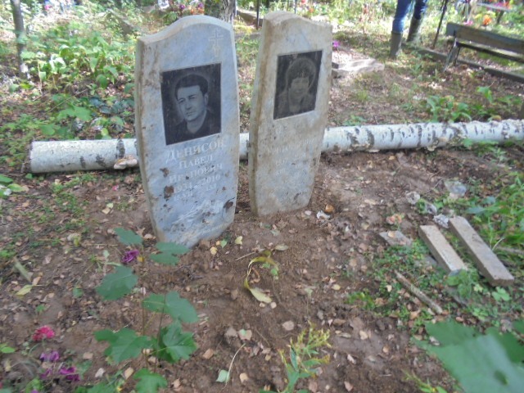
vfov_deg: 53.1
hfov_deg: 67.3
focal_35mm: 26
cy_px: 196
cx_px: 262
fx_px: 394
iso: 100
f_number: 3.5
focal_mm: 4.6
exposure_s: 1/30
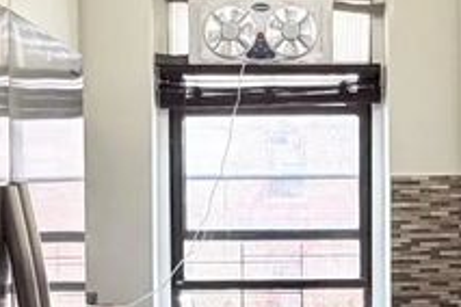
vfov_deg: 19.4
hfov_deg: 28.7
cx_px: 290
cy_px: 190
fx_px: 896
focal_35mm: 70
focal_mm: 2.22
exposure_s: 1/120
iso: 250
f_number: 2.2
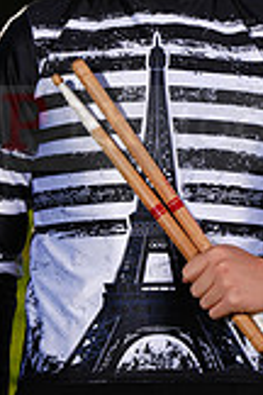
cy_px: 112
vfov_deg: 4.2
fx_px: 5413
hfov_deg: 2.8
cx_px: 205
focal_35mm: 494
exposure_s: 1/250
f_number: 11
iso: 125
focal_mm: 178
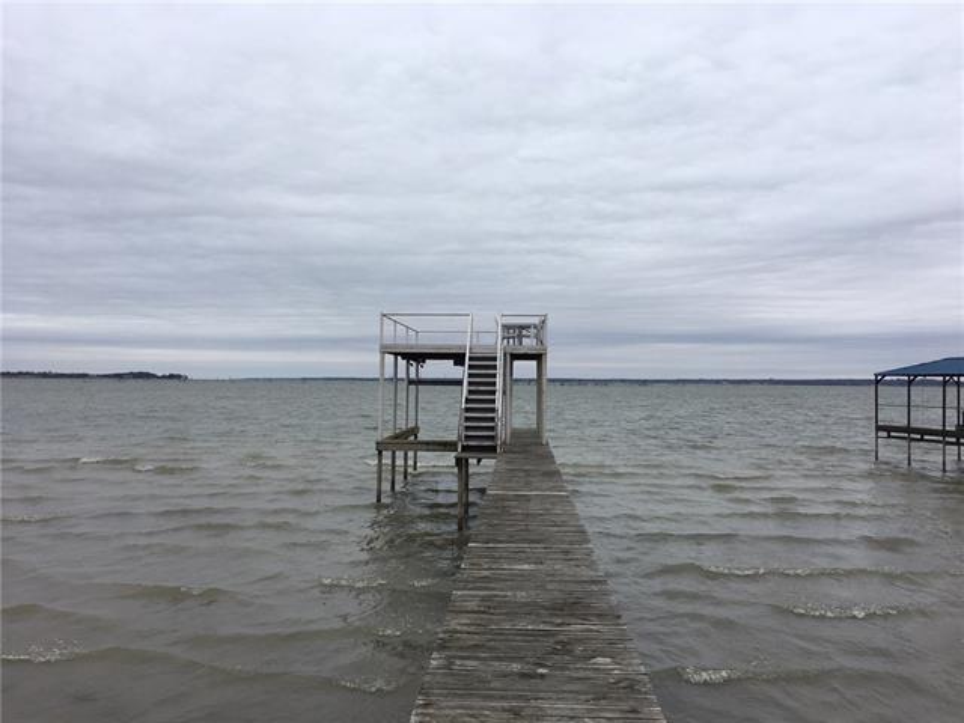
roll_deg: -0.4
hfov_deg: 61.7
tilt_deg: +0.7
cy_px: 362
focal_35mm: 29
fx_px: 808
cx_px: 482
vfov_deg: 48.2
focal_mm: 4.15
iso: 25
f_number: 2.2
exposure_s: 1/591
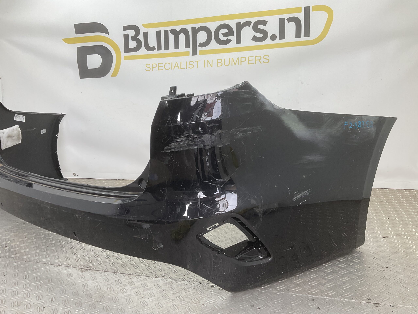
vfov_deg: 48.2
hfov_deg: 61.7
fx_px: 350
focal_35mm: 29
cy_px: 157
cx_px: 209
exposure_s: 1/120
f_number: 1.8
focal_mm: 3
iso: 25
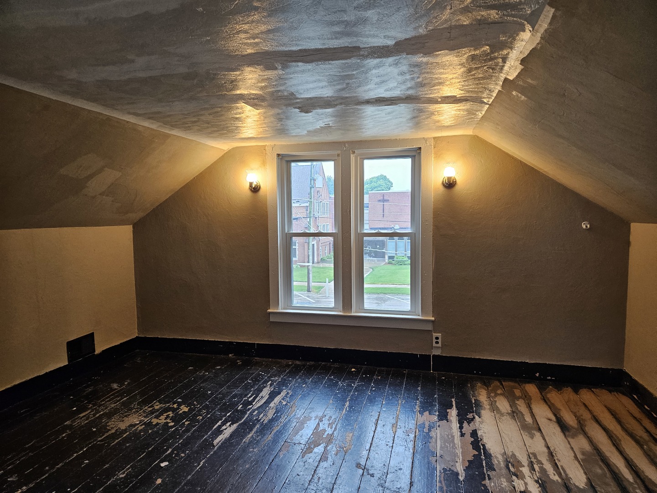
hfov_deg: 73.9
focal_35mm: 23
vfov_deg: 58.9
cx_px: 328
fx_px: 437
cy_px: 246
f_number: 1.8
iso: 250
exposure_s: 1/120
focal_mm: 5.4
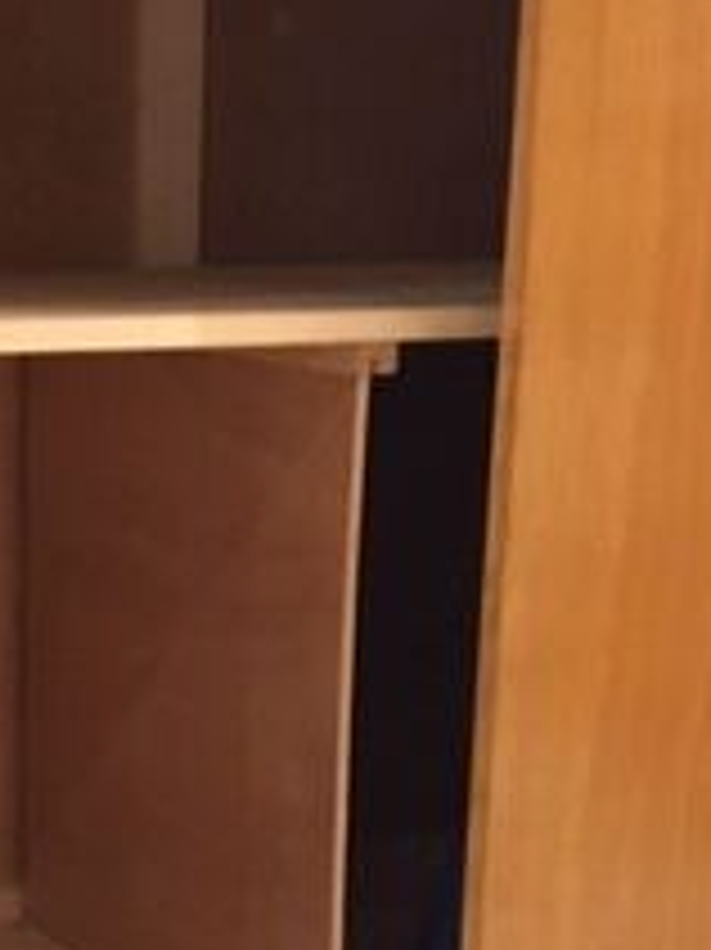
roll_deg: +1.1
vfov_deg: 21.6
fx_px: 2412
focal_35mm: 88
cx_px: 50
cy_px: 900
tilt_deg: -17.2
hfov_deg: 16.5
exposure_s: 1/17
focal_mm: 4.15
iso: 640
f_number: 2.2
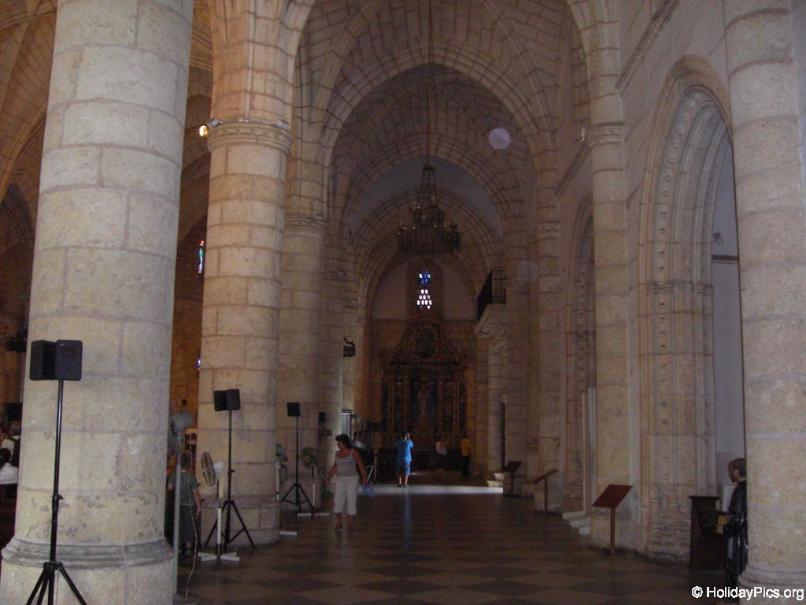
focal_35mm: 38
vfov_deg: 37.7
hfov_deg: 49.0
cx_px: 403
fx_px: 885
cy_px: 302
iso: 200
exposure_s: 1/60
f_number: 2.7
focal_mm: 6.2
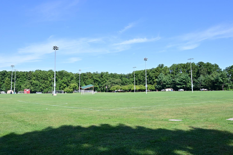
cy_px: 65
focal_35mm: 32
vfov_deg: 41.3
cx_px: 123
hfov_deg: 59.1
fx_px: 205
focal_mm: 22.5
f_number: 8
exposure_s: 1/800
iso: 400
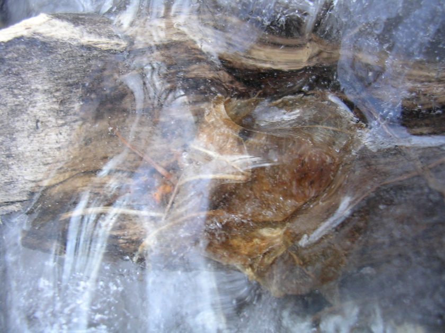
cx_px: 222
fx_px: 489
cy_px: 166
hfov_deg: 49.0
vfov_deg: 37.7
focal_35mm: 38
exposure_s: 1/16.9
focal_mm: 5.8
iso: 50
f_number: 2.8
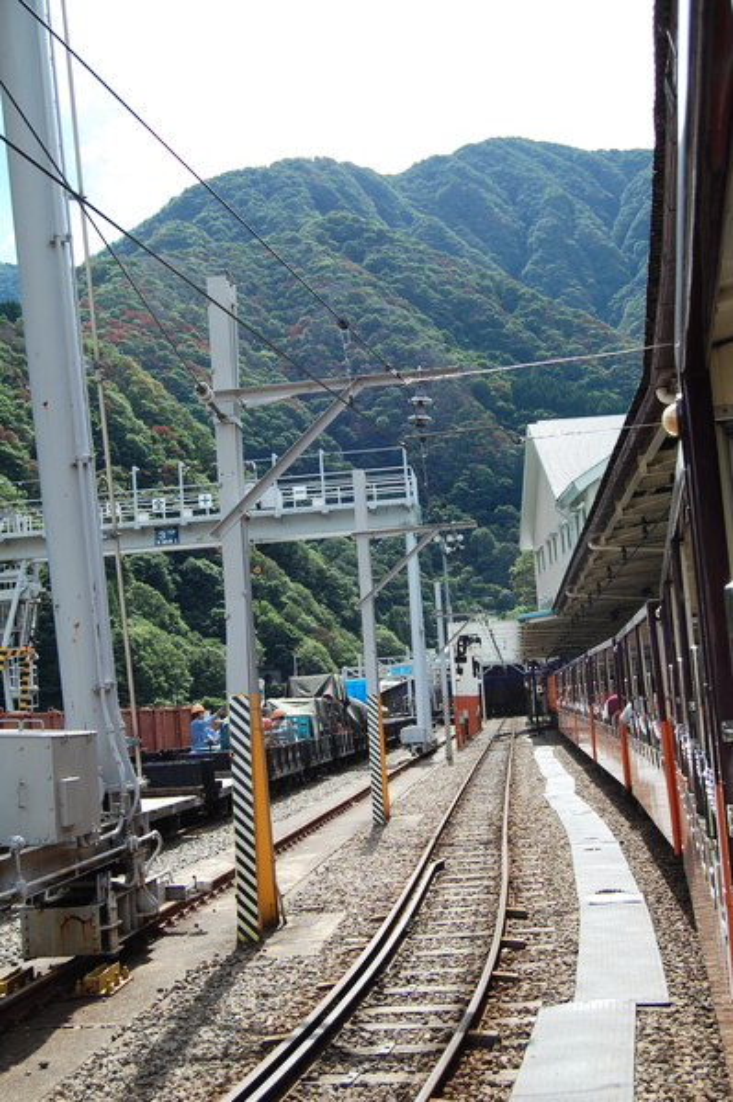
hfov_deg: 28.9
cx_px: 366
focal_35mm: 46
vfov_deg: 42.4
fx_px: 1423
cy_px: 551
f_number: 8
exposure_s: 1/250
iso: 200
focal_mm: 31
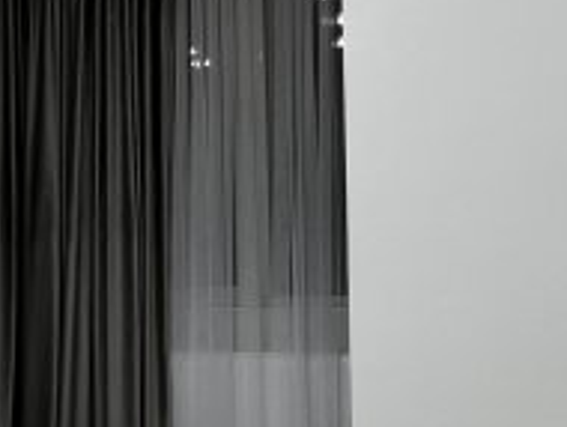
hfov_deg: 24.6
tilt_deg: +0.6
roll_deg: +1.1
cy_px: 266
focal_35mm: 70
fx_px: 1148
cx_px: -149
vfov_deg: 21.0
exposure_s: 1/100
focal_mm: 1.57
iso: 40
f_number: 1.8
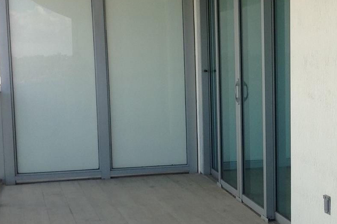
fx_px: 693
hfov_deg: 26.9
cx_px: 264
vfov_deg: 18.4
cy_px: 127
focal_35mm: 74
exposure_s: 1/617
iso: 50
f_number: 2.4
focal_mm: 4.28
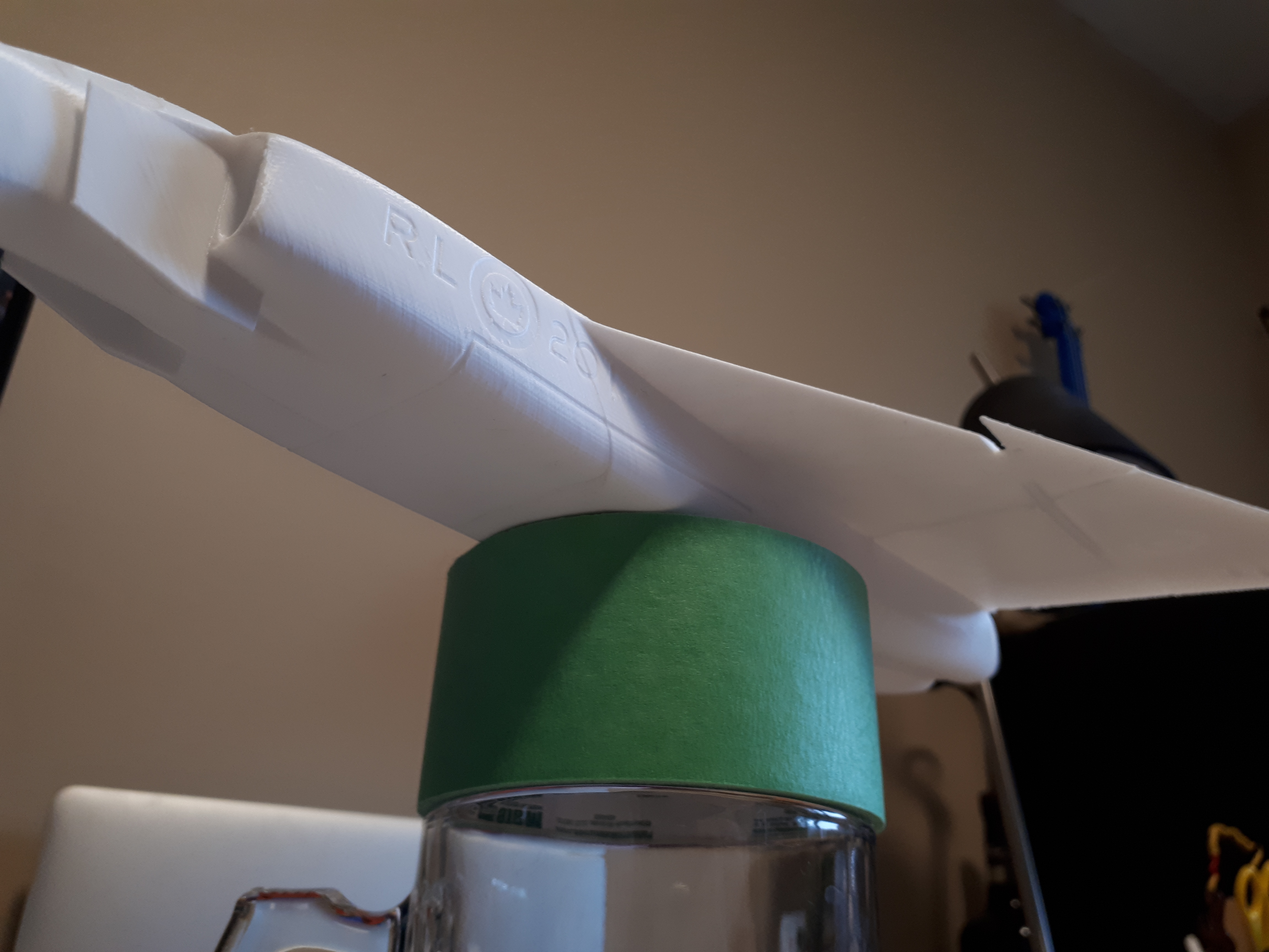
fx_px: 990
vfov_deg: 51.4
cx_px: 634
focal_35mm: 27
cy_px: 476
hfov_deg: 65.3
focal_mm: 3.6
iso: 100
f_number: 1.9
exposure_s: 1/30
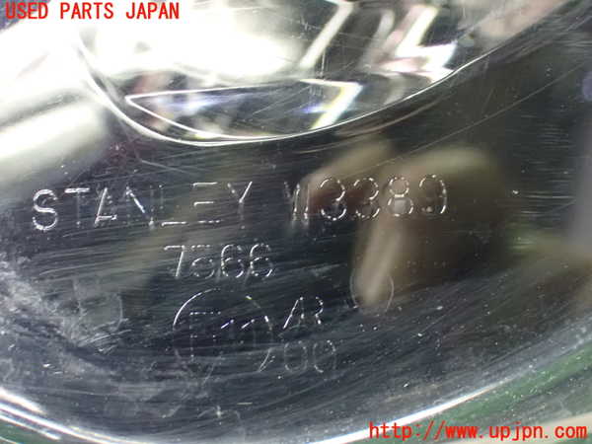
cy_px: 222
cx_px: 296
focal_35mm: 82
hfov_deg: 23.8
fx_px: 1402
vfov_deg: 18.0
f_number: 4.3
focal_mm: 14.62
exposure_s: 1/20
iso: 1600
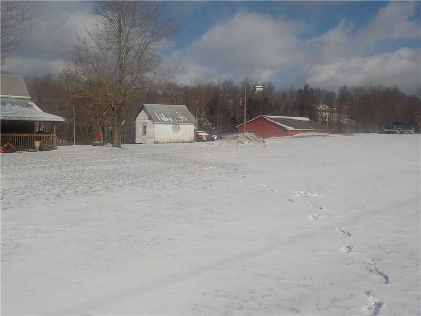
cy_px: 158
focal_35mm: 30
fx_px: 365
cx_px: 210
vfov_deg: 46.8
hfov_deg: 60.0
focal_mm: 4.1
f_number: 6.6
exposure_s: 1/1000
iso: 125
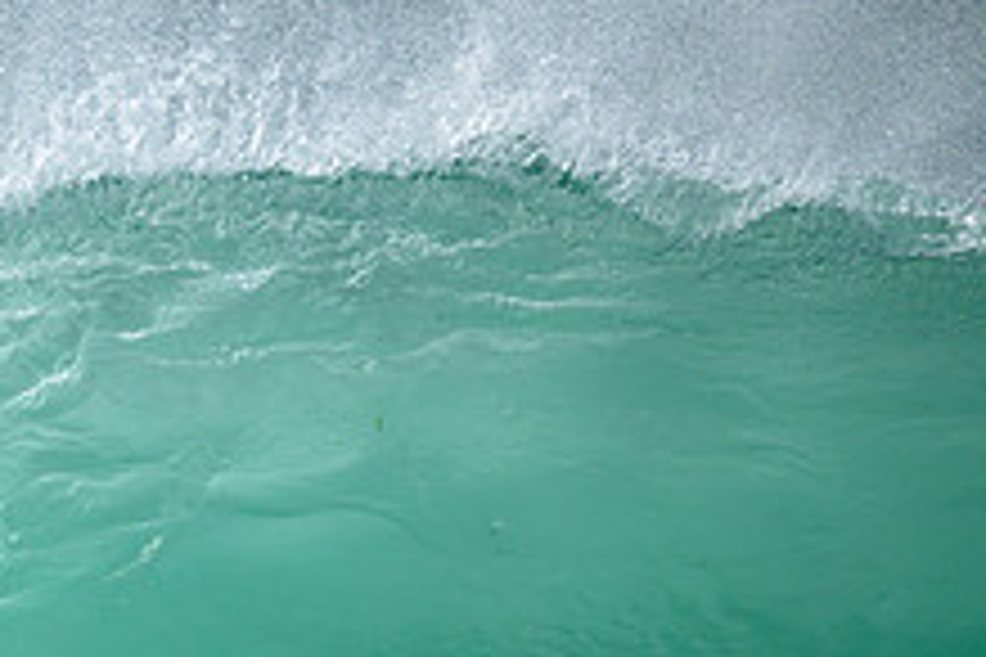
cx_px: -452
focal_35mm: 2382
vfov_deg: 0.6
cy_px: 848
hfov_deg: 0.9
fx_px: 65235
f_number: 6.3
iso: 180
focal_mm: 800
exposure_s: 1/2000
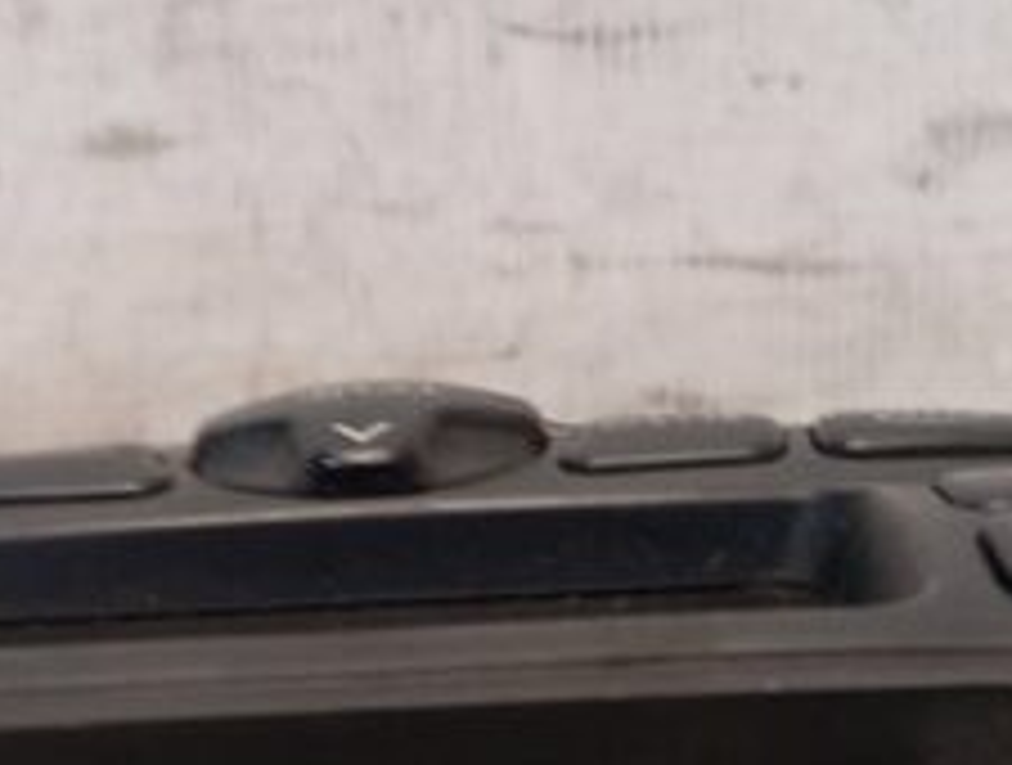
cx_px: 405
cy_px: 736
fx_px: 2550
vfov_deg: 16.7
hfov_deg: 22.4
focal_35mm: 87
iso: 321
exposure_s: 1/33.3
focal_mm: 4.22
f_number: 1.8
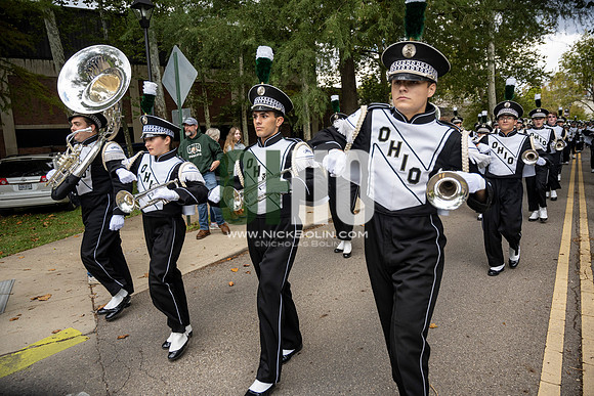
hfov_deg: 73.7
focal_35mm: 24
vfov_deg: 53.2
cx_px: 297
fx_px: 396
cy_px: 198
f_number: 4
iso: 500
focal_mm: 24
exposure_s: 1/1000
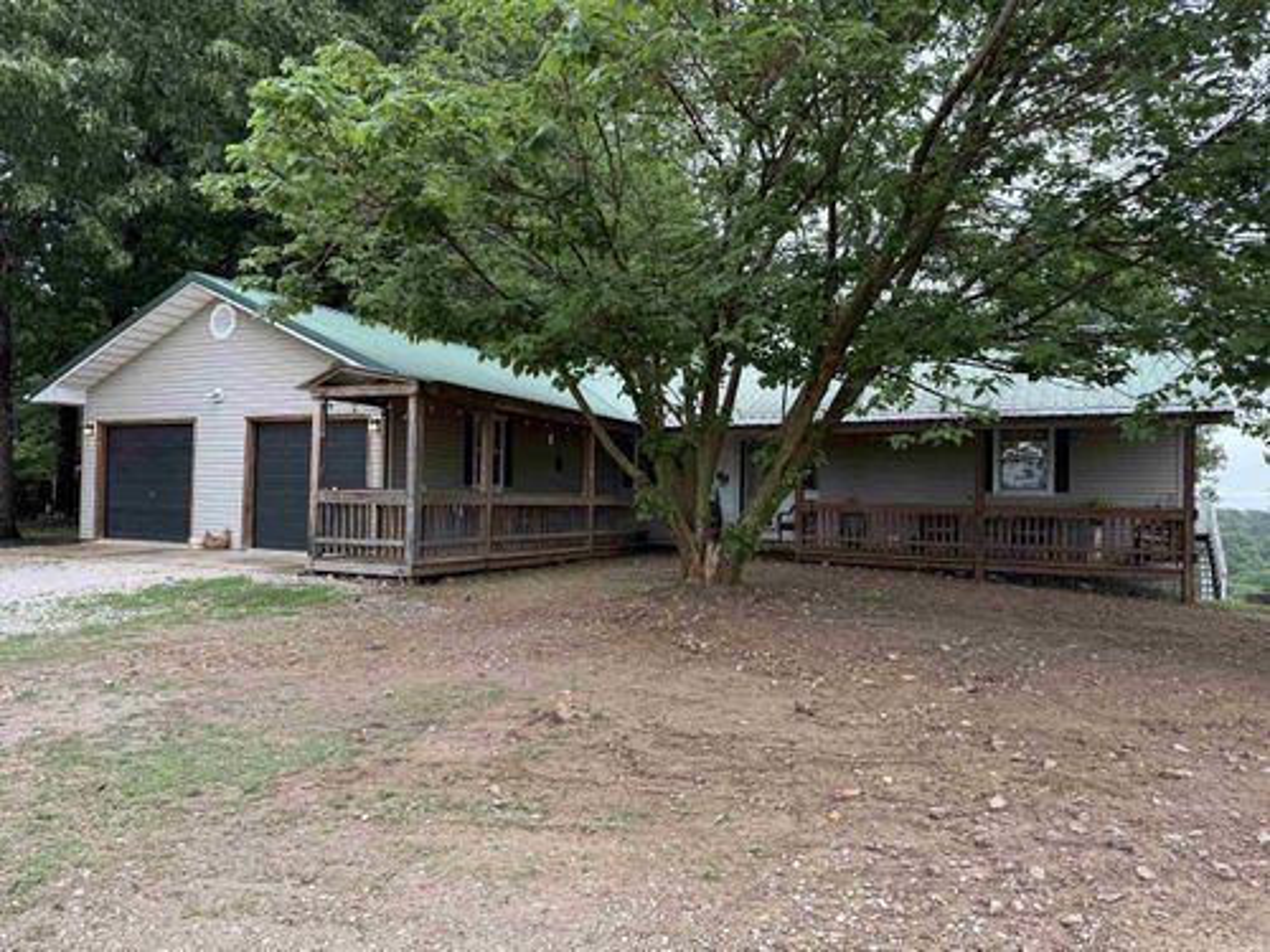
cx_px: 635
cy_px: 476
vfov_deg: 56.8
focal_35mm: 24
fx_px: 881
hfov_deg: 71.6
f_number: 1.78
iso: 80
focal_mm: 6.76
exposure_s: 1/414
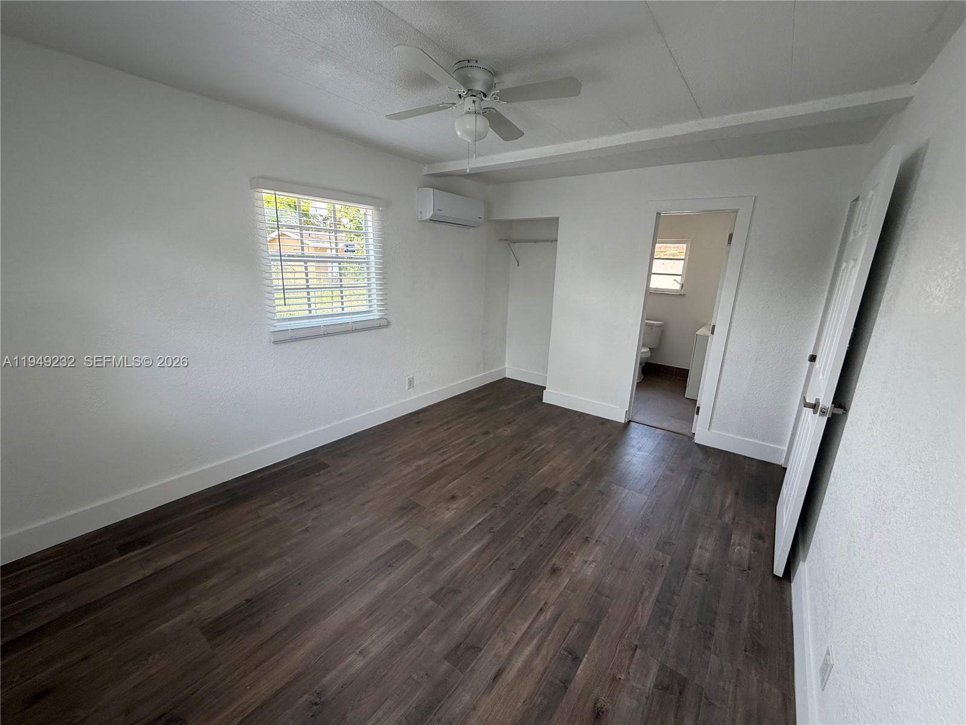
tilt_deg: -14.3
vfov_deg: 85.7
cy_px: 362
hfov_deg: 102.1
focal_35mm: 14
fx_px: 391
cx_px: 483
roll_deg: -1.8
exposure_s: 1/121
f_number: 2.2
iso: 125
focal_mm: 2.22
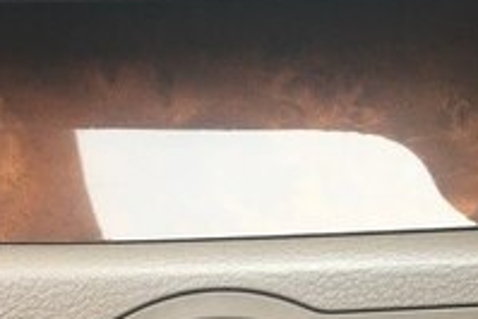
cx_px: 190
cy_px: 367
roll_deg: -3.0
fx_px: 997
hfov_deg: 26.9
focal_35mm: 75
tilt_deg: -37.3
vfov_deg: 17.5
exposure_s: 1/33
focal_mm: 4.15
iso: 40
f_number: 2.2
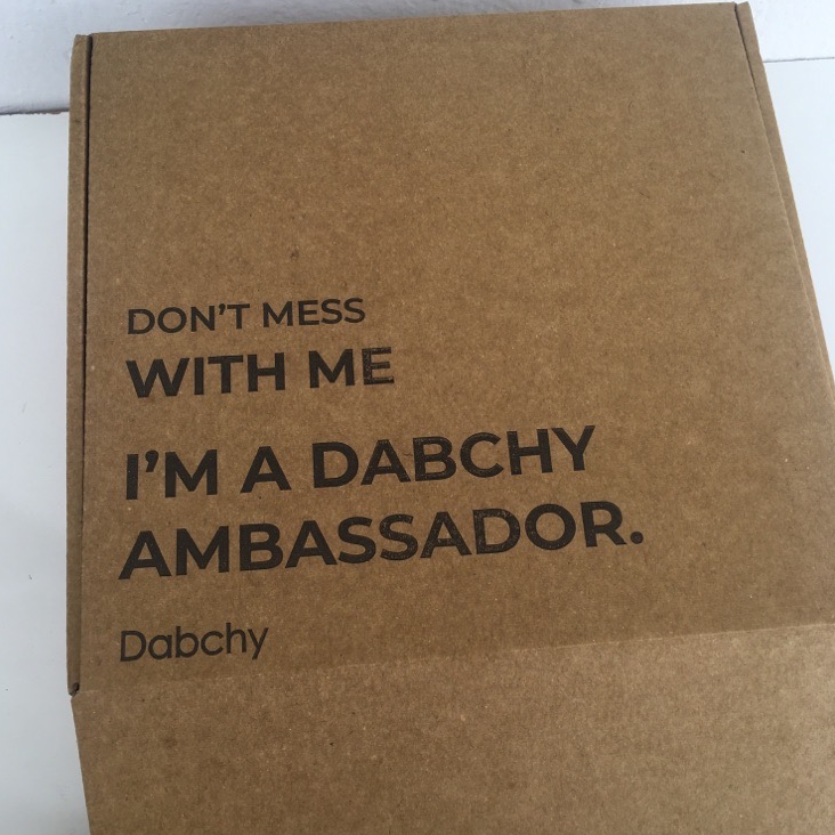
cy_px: 451
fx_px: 955
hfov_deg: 47.2
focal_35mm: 35
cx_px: 411
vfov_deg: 47.2
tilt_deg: -71.9
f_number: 2.2
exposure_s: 1/129
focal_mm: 4.15
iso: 25
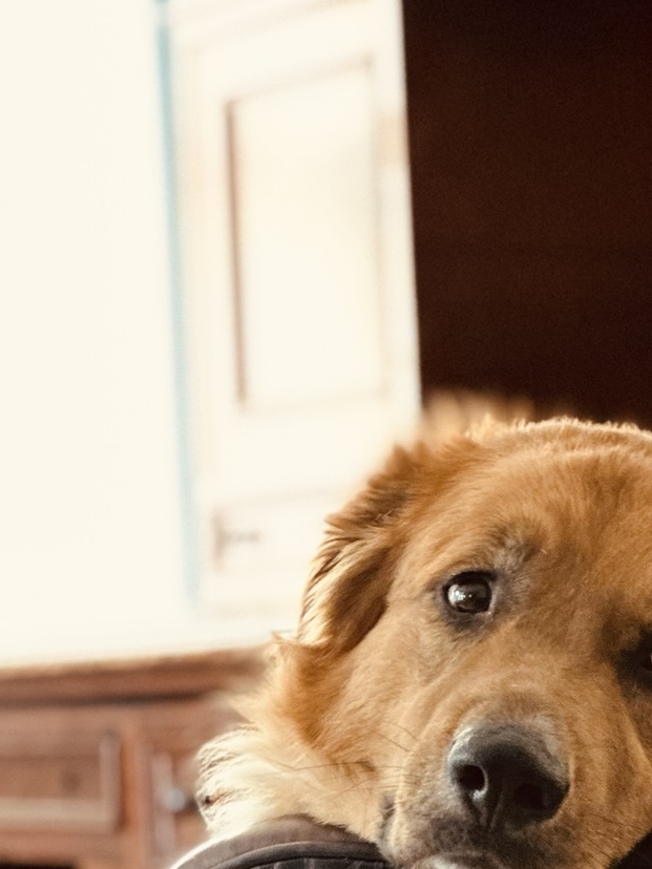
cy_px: 788
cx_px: 414
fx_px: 4671
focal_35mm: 186
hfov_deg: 8.0
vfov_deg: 10.6
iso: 800
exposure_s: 1/15
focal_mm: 9
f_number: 2.8
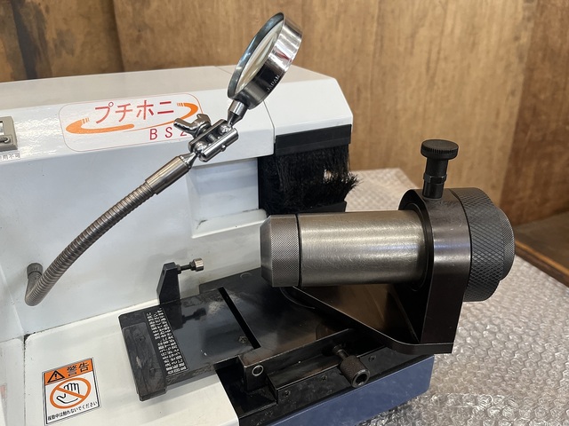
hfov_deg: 67.3
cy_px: 213
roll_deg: -0.2
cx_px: 284
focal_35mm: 26
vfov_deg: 53.1
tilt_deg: -29.0
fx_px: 427
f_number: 1.6
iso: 125
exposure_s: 1/121
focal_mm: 5.1
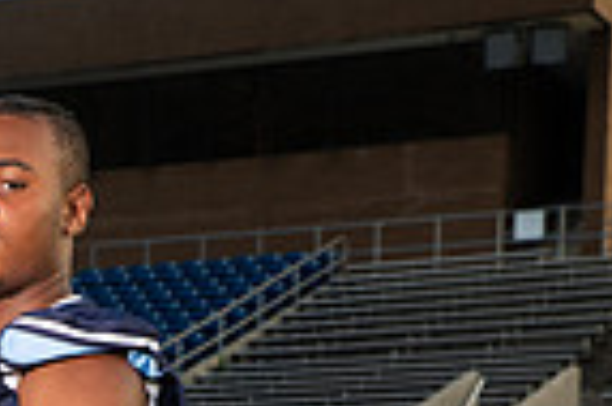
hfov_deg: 11.8
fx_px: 2938
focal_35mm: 173
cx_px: 4
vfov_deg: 7.5
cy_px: 915
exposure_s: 1/320
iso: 160
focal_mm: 55
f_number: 7.1
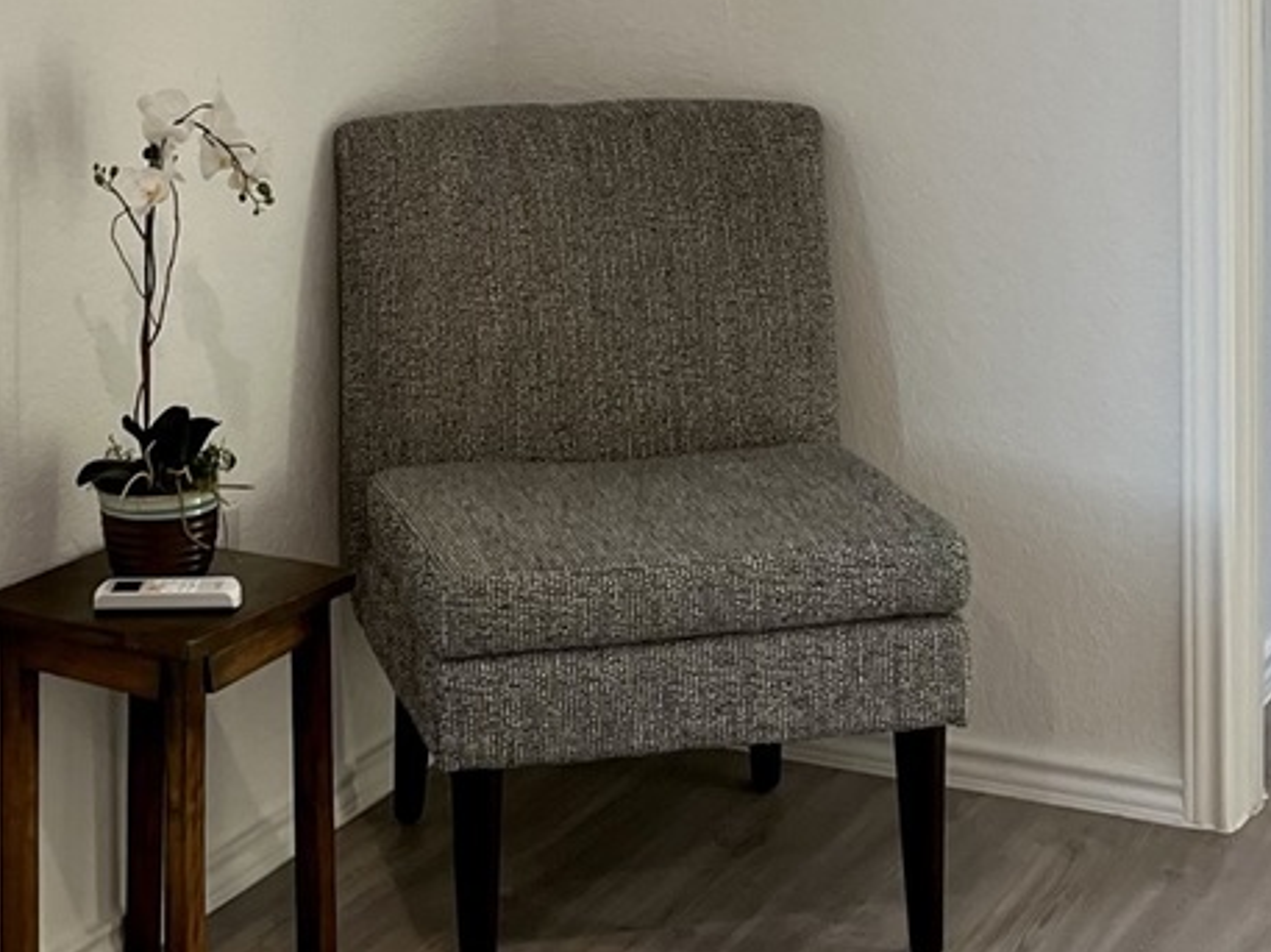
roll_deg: +1.0
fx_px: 3008
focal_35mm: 82
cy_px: -122
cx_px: 442
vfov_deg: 17.3
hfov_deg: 23.8
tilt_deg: -4.8
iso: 125
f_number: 1.6
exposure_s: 1/120
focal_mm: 5.1
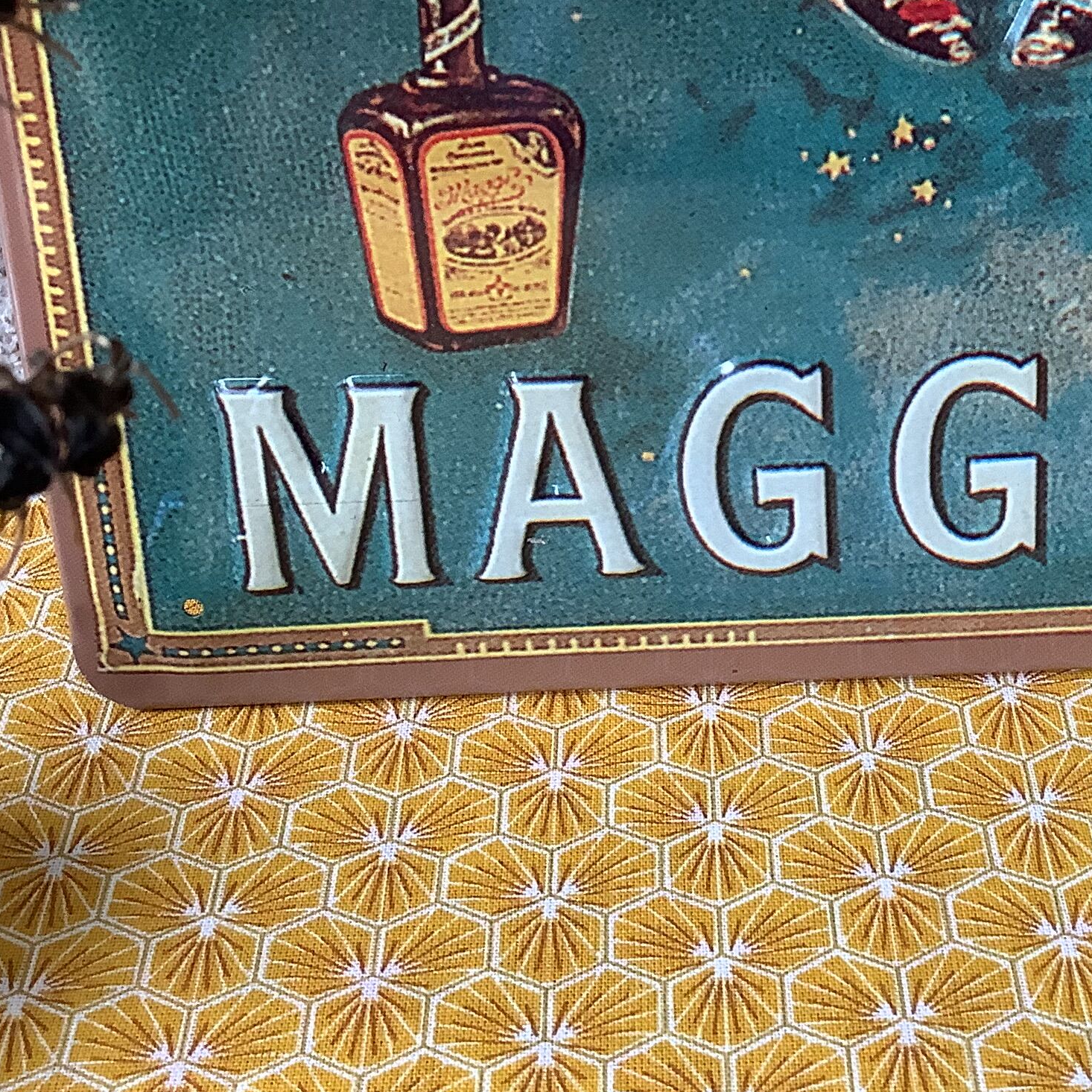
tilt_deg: -25.9
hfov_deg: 27.9
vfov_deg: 27.6
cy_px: 232
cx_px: 773
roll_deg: +1.8
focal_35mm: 61
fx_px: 2177
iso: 80
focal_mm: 3.3
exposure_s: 1/50
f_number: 2.4
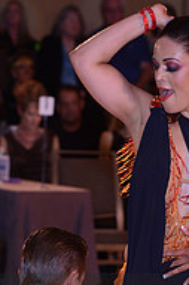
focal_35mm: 334
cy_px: 324
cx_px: 71
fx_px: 2635
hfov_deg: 4.1
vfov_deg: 6.1
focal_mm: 110
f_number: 5
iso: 1600
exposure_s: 1/250
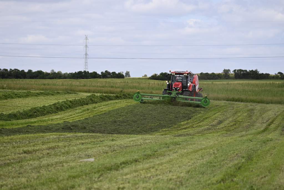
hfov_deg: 10.3
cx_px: 142
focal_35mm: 200
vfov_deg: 6.9
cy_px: 95
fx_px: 1579
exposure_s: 1/1000
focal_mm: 200
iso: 250
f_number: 6.3
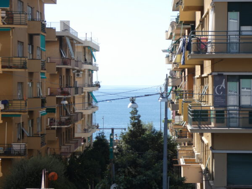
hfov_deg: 13.4
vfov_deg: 10.1
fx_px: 1070
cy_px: 94
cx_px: 126
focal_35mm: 147
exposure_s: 1/320
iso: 80
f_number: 5.4
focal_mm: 26.3
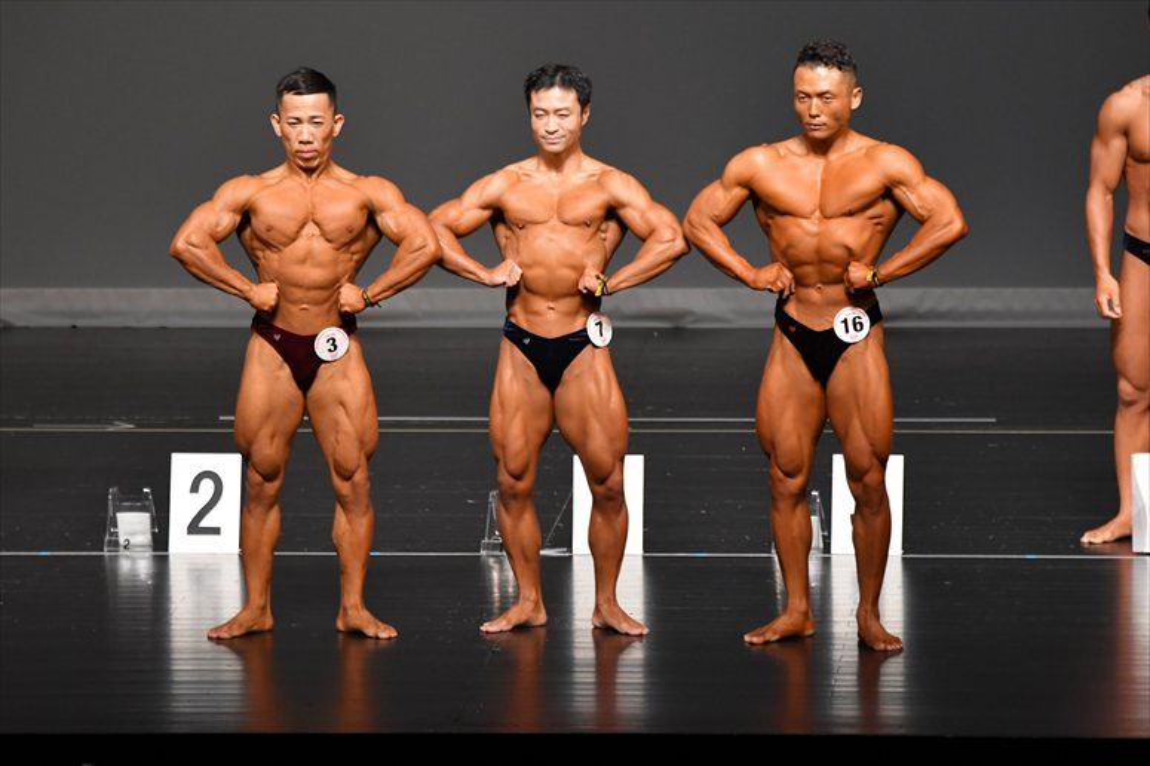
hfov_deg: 7.2
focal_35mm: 285
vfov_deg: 4.8
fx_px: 9100
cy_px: 383
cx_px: 575
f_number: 5.6
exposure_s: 1/400
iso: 2500
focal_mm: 190
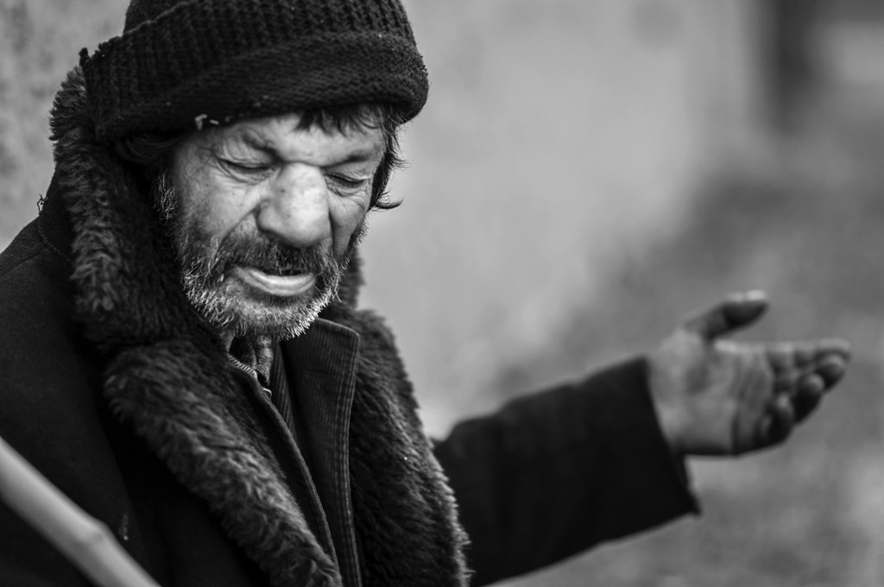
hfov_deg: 16.1
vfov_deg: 10.7
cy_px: 294
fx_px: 3127
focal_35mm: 128
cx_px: 442
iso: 200
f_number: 1.8
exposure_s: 1/640
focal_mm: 85
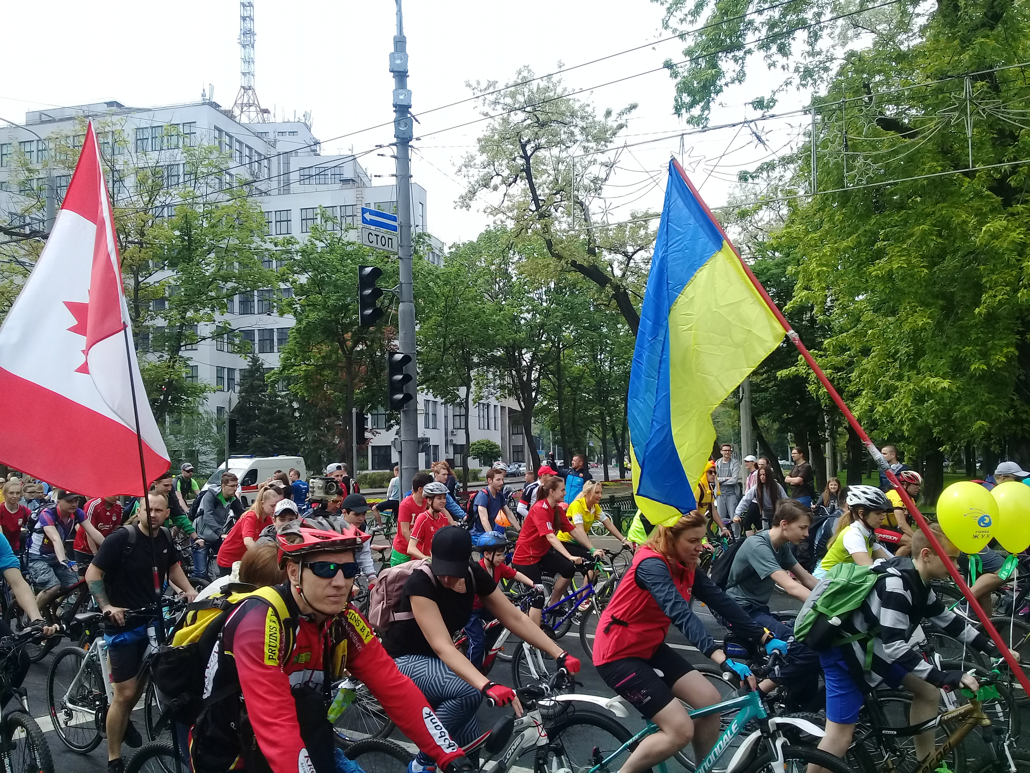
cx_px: 515
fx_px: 922
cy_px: 386
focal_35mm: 31
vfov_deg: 45.4
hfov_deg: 58.4
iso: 50
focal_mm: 3.3
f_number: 2.2
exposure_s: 1/569
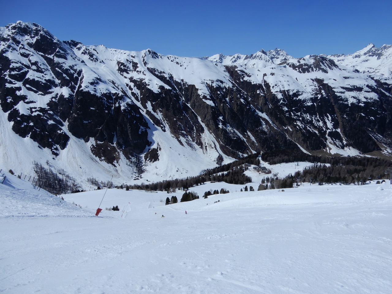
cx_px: 196
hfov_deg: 71.6
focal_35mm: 24
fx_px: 272
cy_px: 147
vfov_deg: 56.8
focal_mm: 4.3
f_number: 5
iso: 80
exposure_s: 1/2000
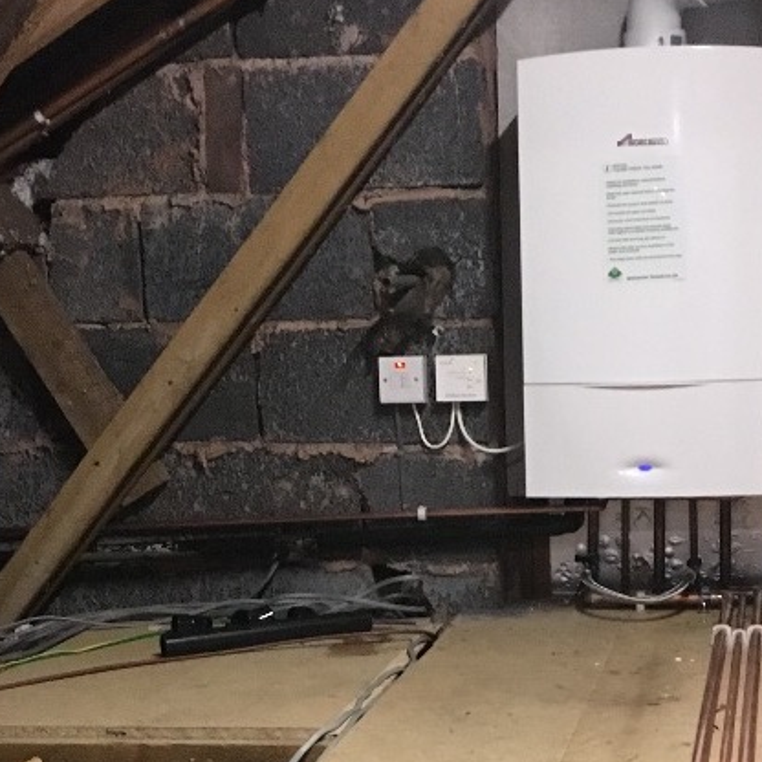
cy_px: 733
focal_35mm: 74
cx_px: 489
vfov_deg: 22.6
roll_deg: +2.3
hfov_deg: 23.3
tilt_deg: -13.7
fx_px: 1843
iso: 320
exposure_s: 1/17
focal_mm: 4.15
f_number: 2.2
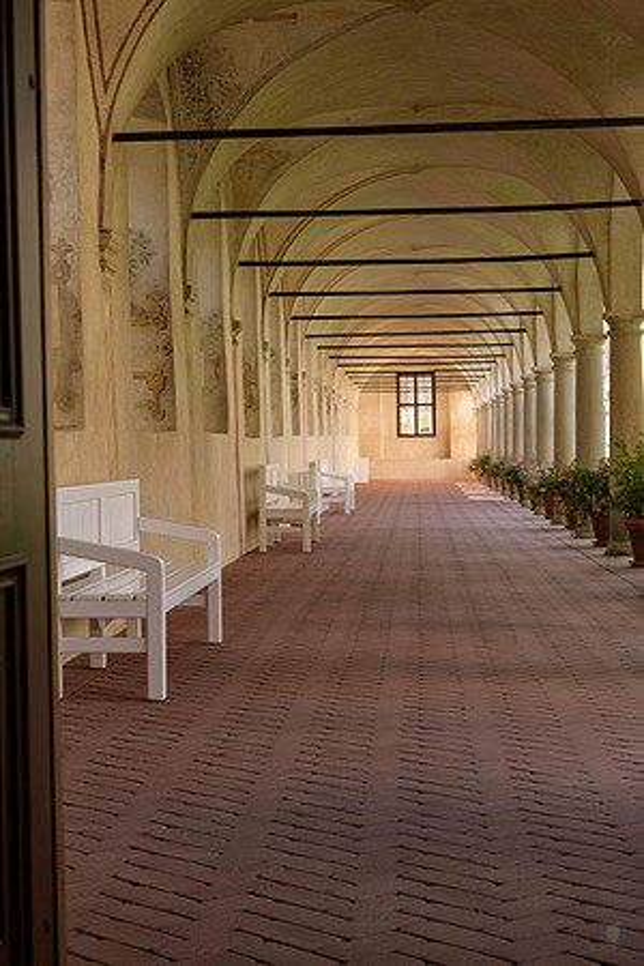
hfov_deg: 19.5
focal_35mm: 70
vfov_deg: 28.8
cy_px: 483
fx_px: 1878
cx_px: 322
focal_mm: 70
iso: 500
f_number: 6.3
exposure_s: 1/160
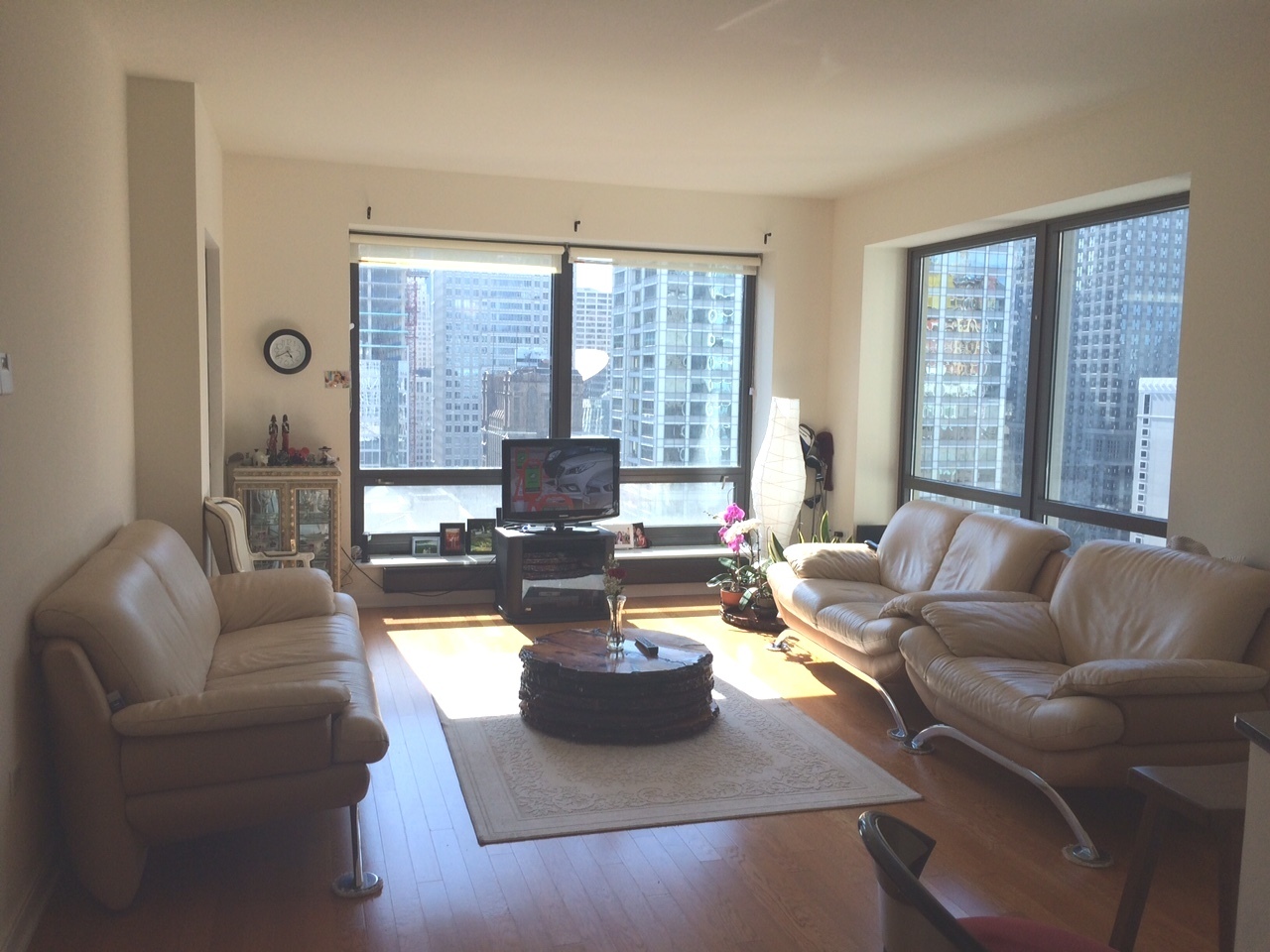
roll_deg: -1.5
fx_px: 1064
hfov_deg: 61.7
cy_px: 476
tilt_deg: -5.8
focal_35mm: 29
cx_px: 635
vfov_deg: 48.2
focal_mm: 4.15
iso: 32
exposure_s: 1/494
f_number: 2.2
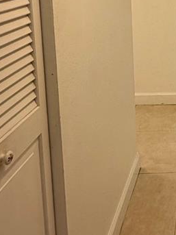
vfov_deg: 34.5
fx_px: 332
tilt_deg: -5.0
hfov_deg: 25.7
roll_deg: +0.8
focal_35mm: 49
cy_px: -13
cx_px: 225
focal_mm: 2.22
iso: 125
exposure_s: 1/121
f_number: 2.2
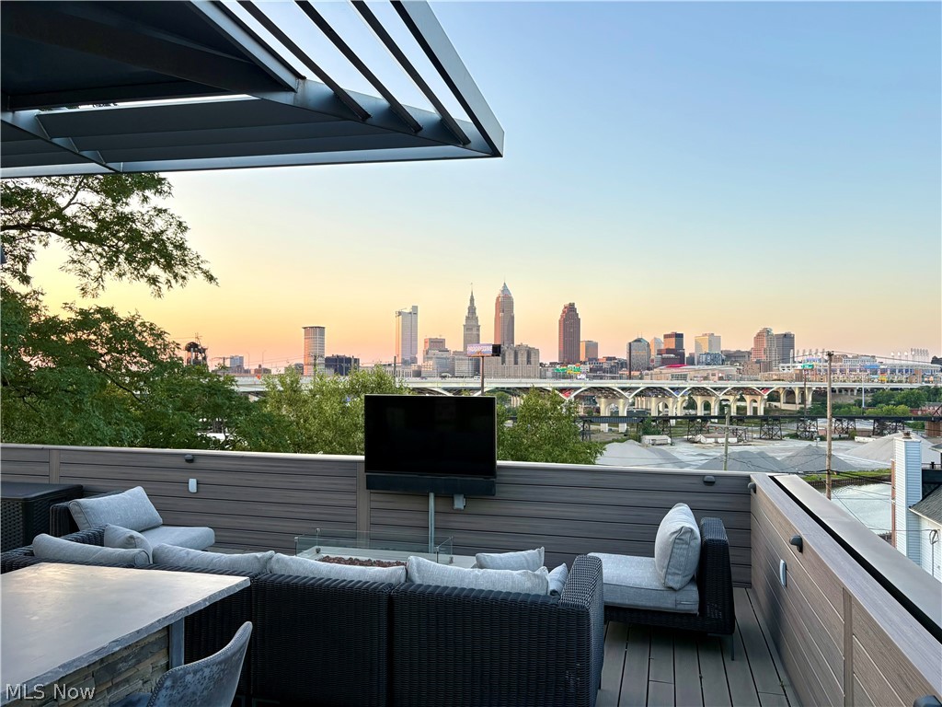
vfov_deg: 53.1
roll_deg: -0.3
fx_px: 708
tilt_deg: +1.8
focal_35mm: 26
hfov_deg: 67.3
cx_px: 471
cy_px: 354
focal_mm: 5.96
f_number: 1.6
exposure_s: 1/102
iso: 125
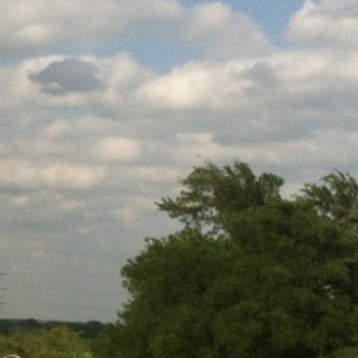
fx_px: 1673
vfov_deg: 12.1
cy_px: 368
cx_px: -76
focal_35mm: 143
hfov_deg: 11.9
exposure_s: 1/1579
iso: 80
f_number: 2.8
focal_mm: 3.85
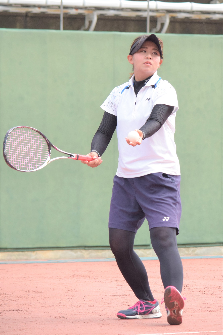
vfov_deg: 11.0
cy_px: 168
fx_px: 1742
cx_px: 112
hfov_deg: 7.3
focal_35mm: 188
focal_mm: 125
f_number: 4.8
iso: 1250
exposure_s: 1/2500
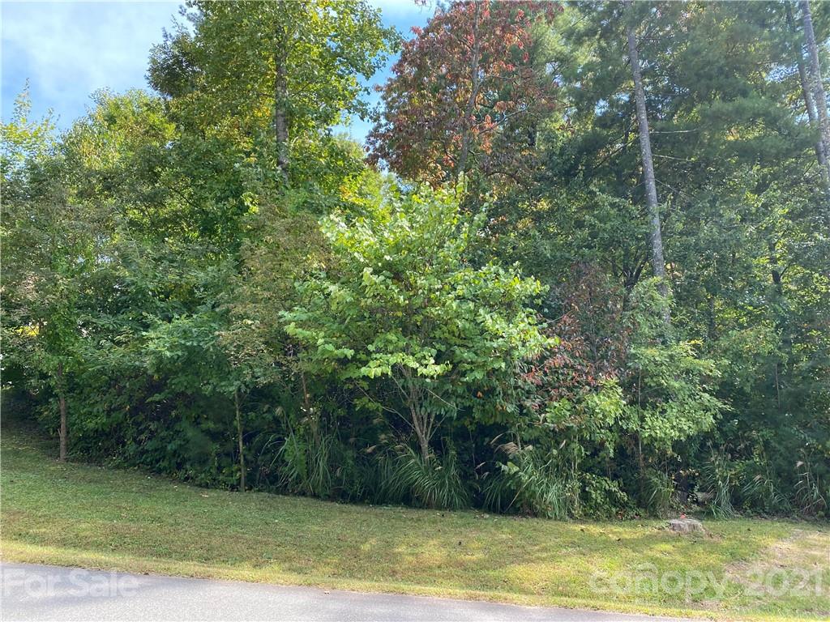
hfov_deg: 67.3
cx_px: 415
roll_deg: +3.2
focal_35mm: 26
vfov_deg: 53.1
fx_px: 623
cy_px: 311
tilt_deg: +11.1
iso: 32
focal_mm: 4.25
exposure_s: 1/306
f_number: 1.8
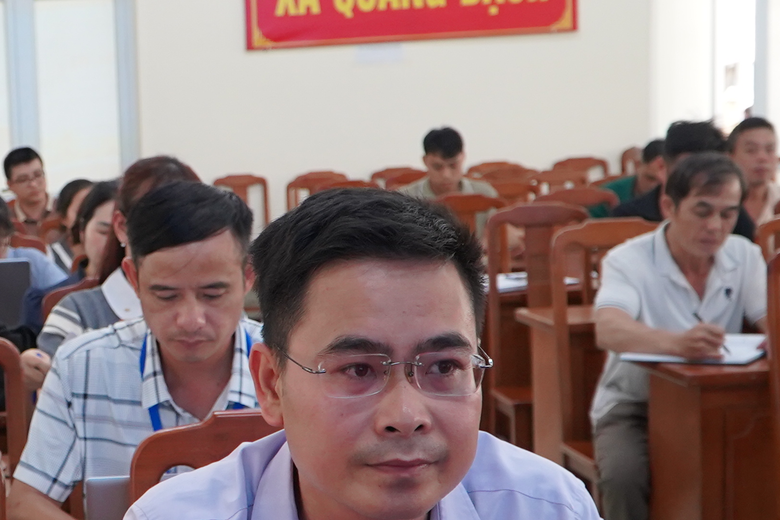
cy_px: 342
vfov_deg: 18.1
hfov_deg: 25.9
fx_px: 1625
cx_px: 37
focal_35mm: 75
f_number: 4
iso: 1250
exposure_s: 1/160
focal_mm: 21
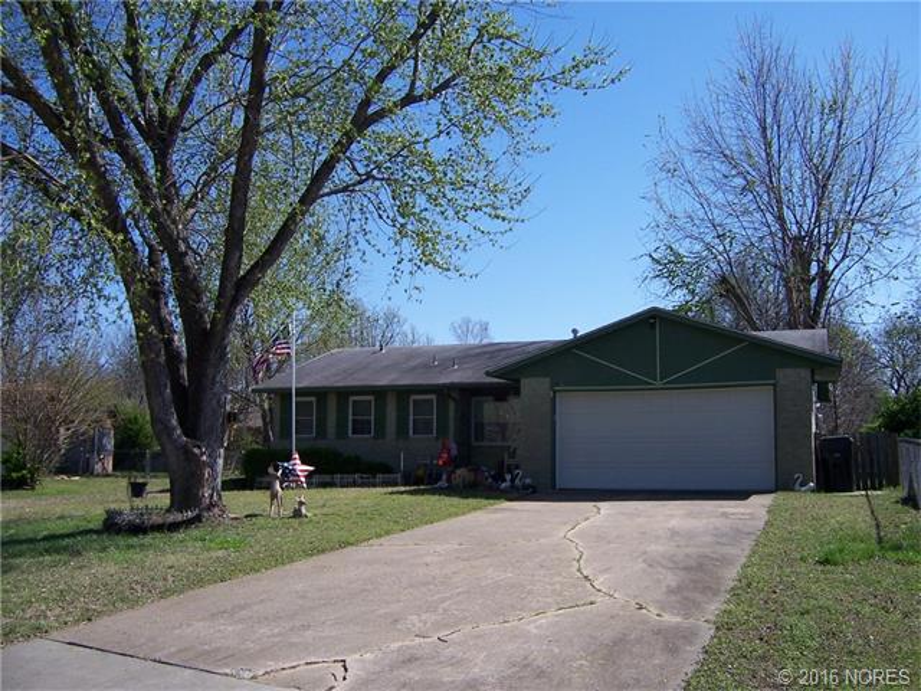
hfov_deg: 55.4
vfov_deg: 42.9
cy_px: 346
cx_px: 460
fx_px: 878
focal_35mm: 33
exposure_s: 1/1000
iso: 80
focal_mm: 5.5
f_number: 3.4
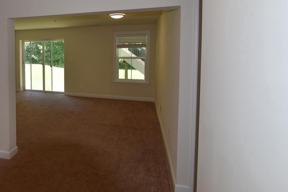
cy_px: 61
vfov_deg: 48.5
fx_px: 208
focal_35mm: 26
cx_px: 57
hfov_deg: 63.3
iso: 640
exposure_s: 1/125
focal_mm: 16
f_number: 5.6
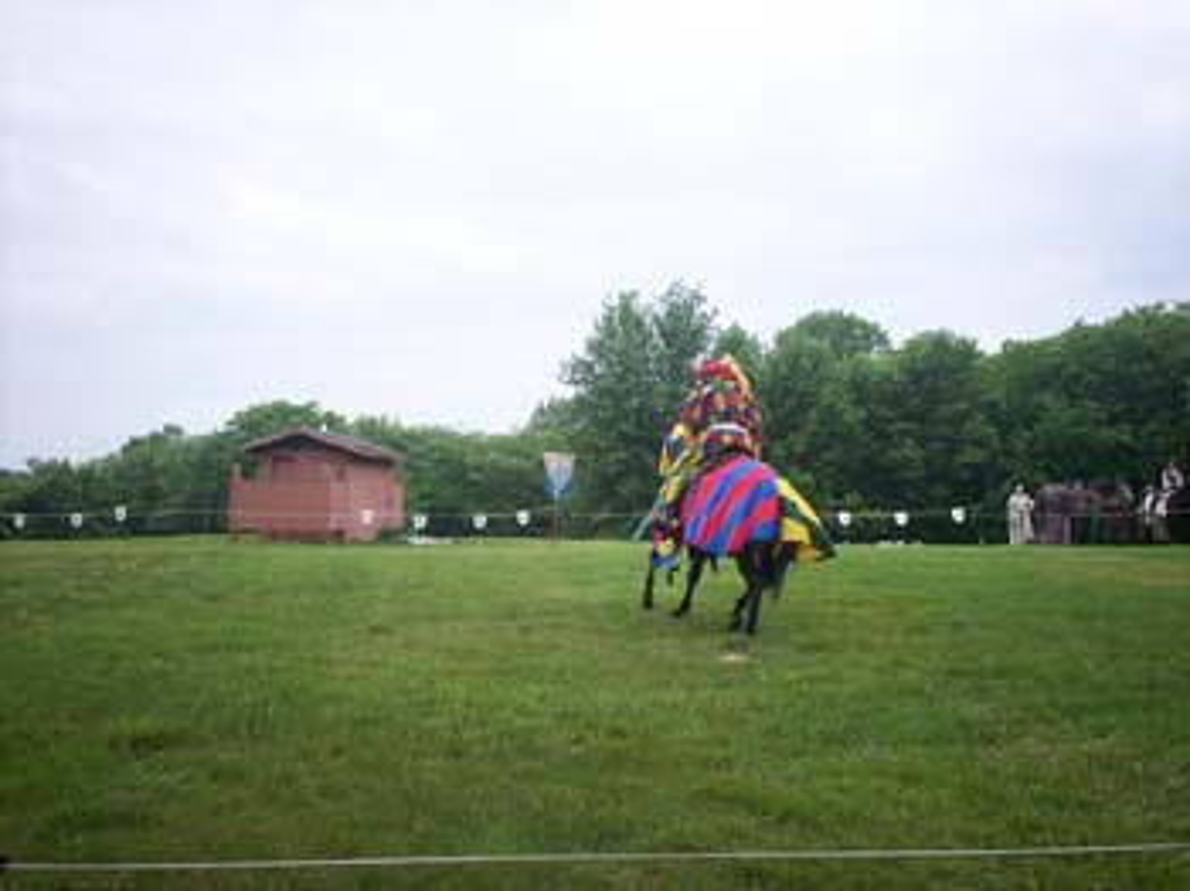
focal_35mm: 36
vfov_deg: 39.6
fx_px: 1237
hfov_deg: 51.4
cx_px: 595
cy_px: 446
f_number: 4.5
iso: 100
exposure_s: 1/223
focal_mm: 6
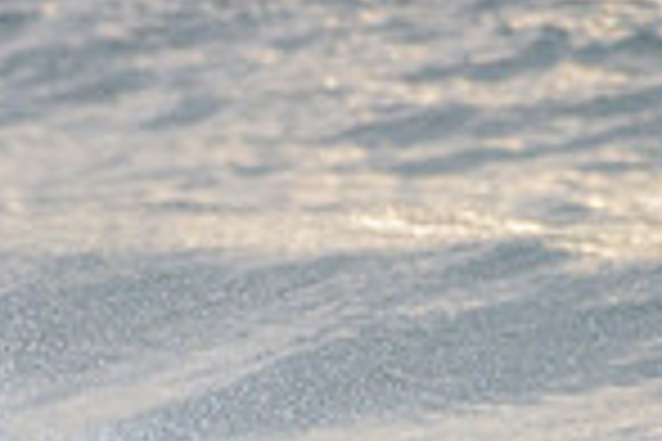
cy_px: 589
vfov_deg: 0.6
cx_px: -395
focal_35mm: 2416
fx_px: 44424
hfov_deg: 0.9
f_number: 5.6
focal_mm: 500
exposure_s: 1/1250
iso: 400
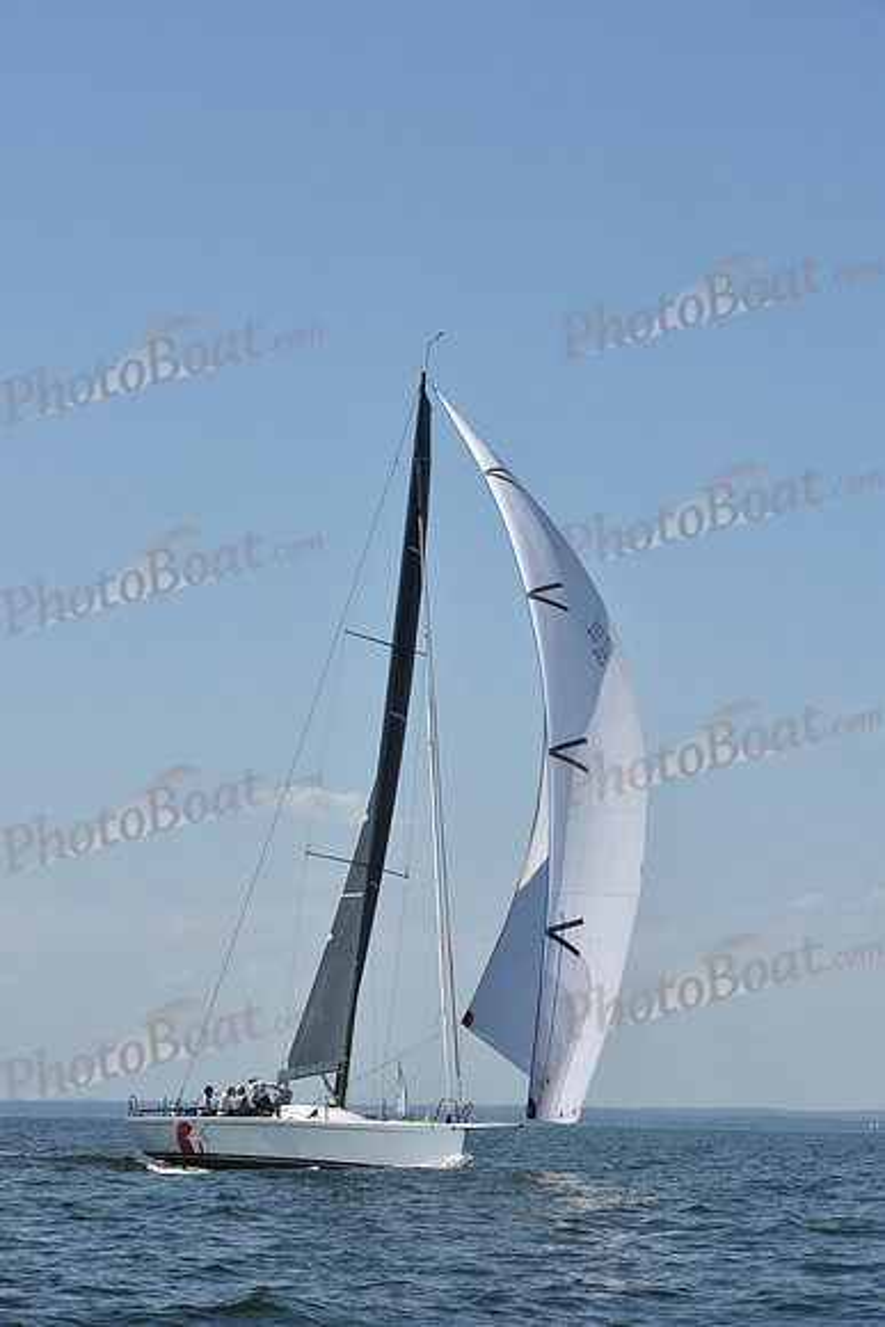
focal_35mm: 95
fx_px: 3501
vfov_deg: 21.5
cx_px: 442
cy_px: 664
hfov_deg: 14.4
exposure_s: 1/1250
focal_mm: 95
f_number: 9
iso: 250
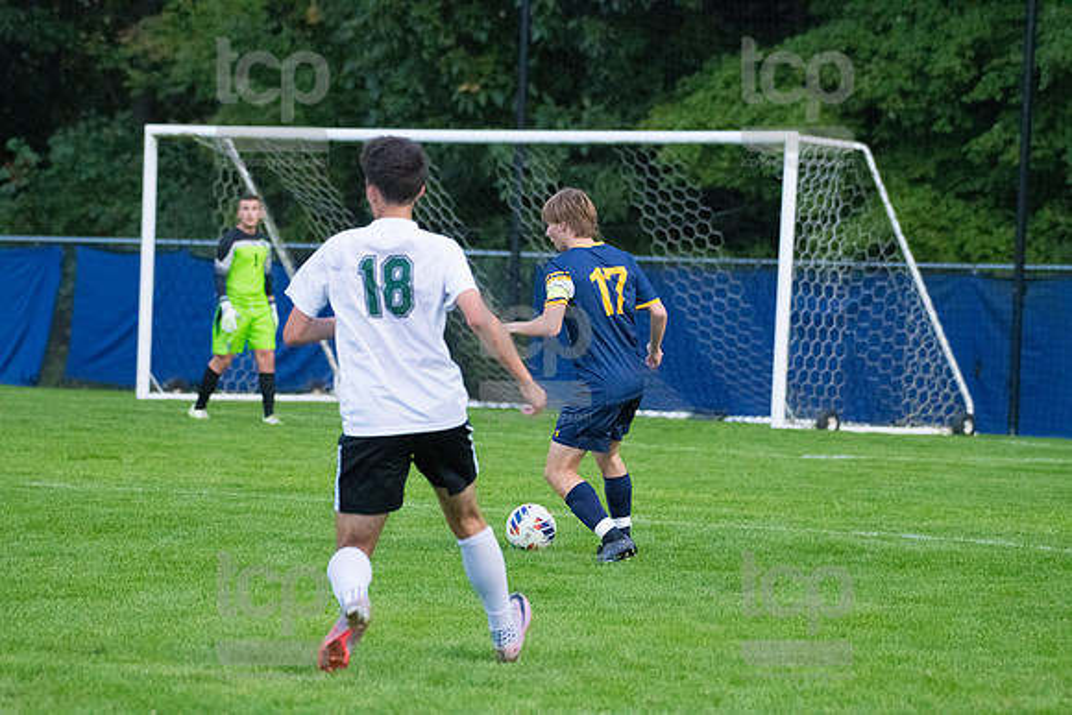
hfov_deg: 10.3
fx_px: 5957
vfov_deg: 6.9
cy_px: 358
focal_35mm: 200
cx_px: 536
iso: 6400
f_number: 5.6
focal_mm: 200
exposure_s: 1/2000
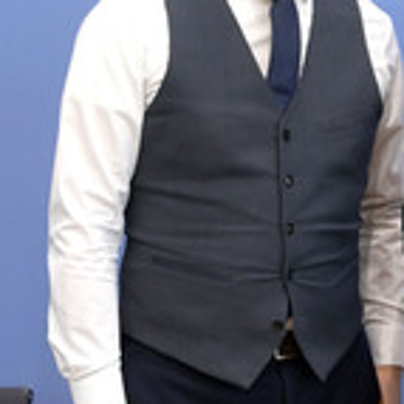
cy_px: 124
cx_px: 586
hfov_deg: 15.8
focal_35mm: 102
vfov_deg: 17.0
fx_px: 1347
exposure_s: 1/320
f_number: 6.3
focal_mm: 38
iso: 4000
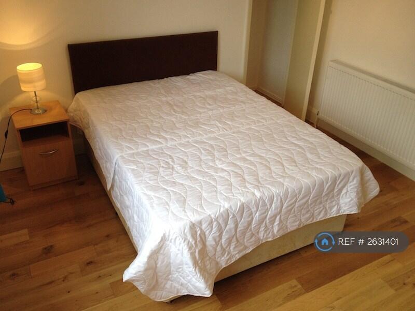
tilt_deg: -32.0
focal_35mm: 35
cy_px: 156
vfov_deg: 40.7
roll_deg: -1.1
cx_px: 208
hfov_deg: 52.6
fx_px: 420
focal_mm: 4.28
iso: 64
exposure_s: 1/60
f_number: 2.4
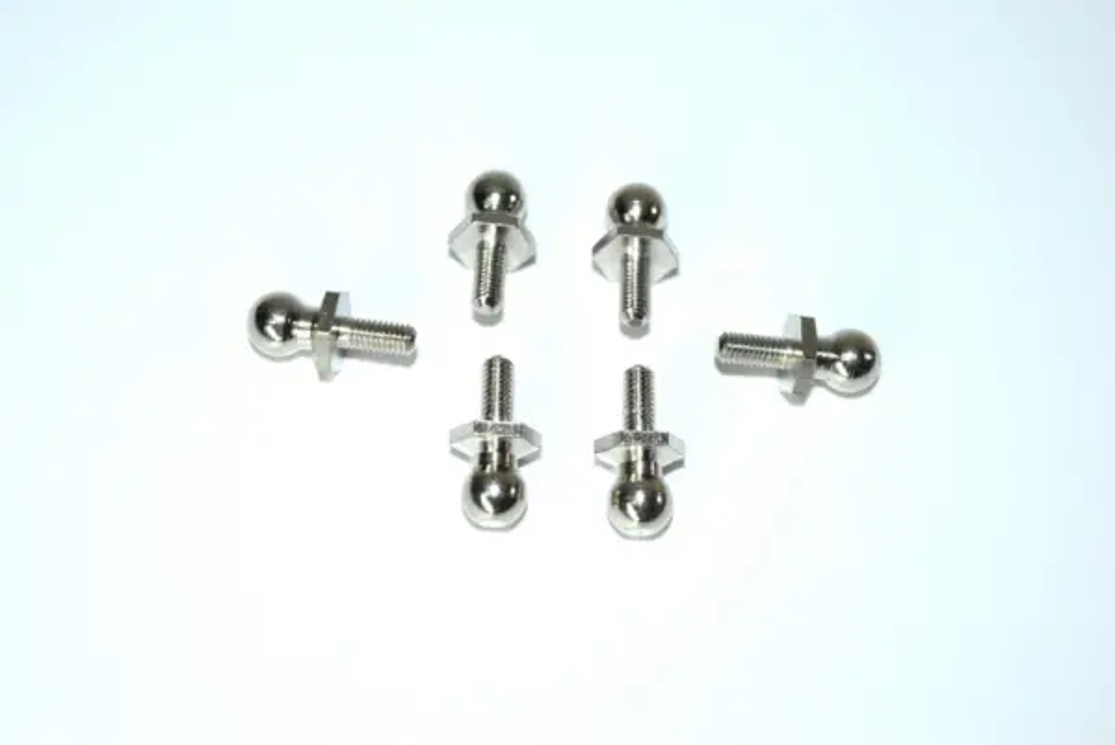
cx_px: 558
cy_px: 372
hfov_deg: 24.6
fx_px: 2557
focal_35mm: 82
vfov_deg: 16.6
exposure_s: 1/125
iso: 100
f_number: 5.6
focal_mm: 55
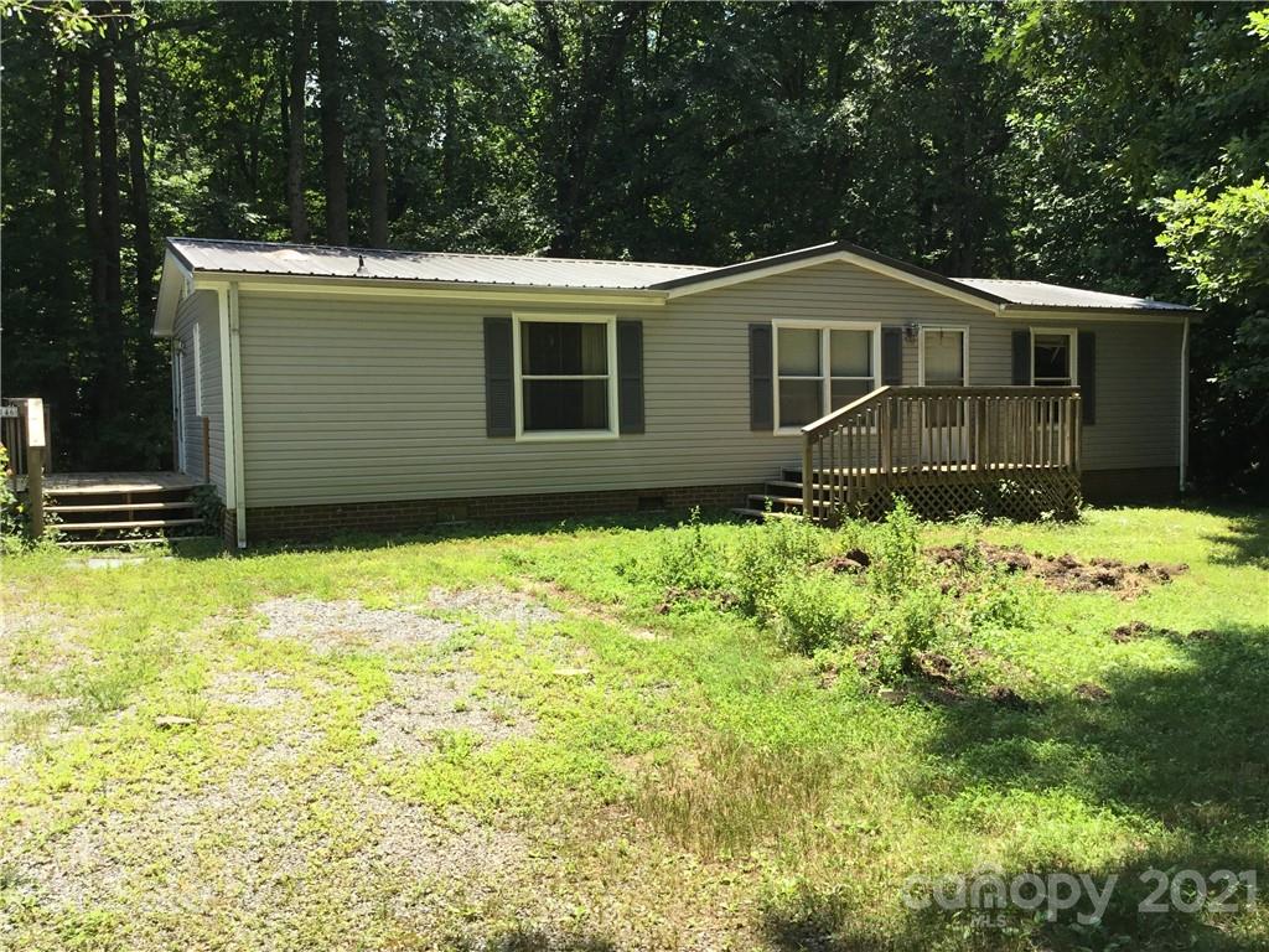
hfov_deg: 58.4
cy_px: 476
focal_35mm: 31
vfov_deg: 45.4
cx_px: 634
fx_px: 1136
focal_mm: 3.3
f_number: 2.4
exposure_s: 1/512
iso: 25
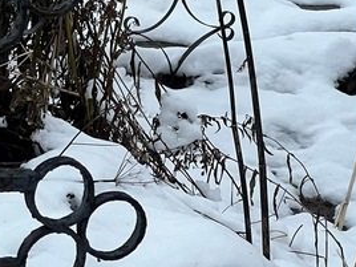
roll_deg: -1.9
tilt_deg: -17.1
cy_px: 178
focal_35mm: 230
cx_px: -162
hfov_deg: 8.4
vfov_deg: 6.5
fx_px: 2365
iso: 125
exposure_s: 1/99
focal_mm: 9
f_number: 2.8
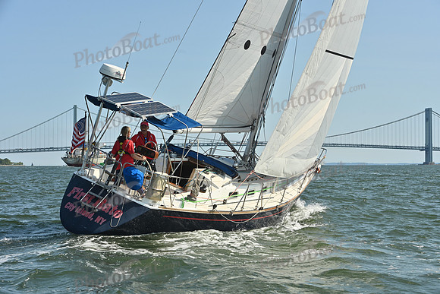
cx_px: 220
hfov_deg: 28.8
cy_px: 147
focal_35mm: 70
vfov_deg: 19.5
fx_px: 856
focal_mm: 70
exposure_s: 1/1250
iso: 320
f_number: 9
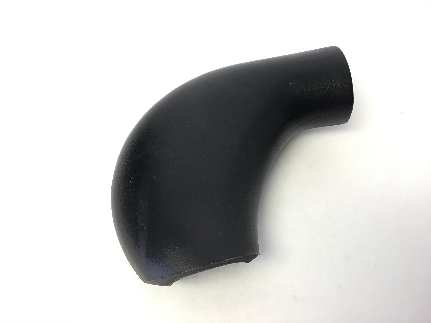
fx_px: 386
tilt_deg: -57.7
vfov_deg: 45.4
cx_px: 216
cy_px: 162
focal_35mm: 31
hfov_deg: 58.4
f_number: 2.4
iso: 50
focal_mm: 3.3
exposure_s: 1/30
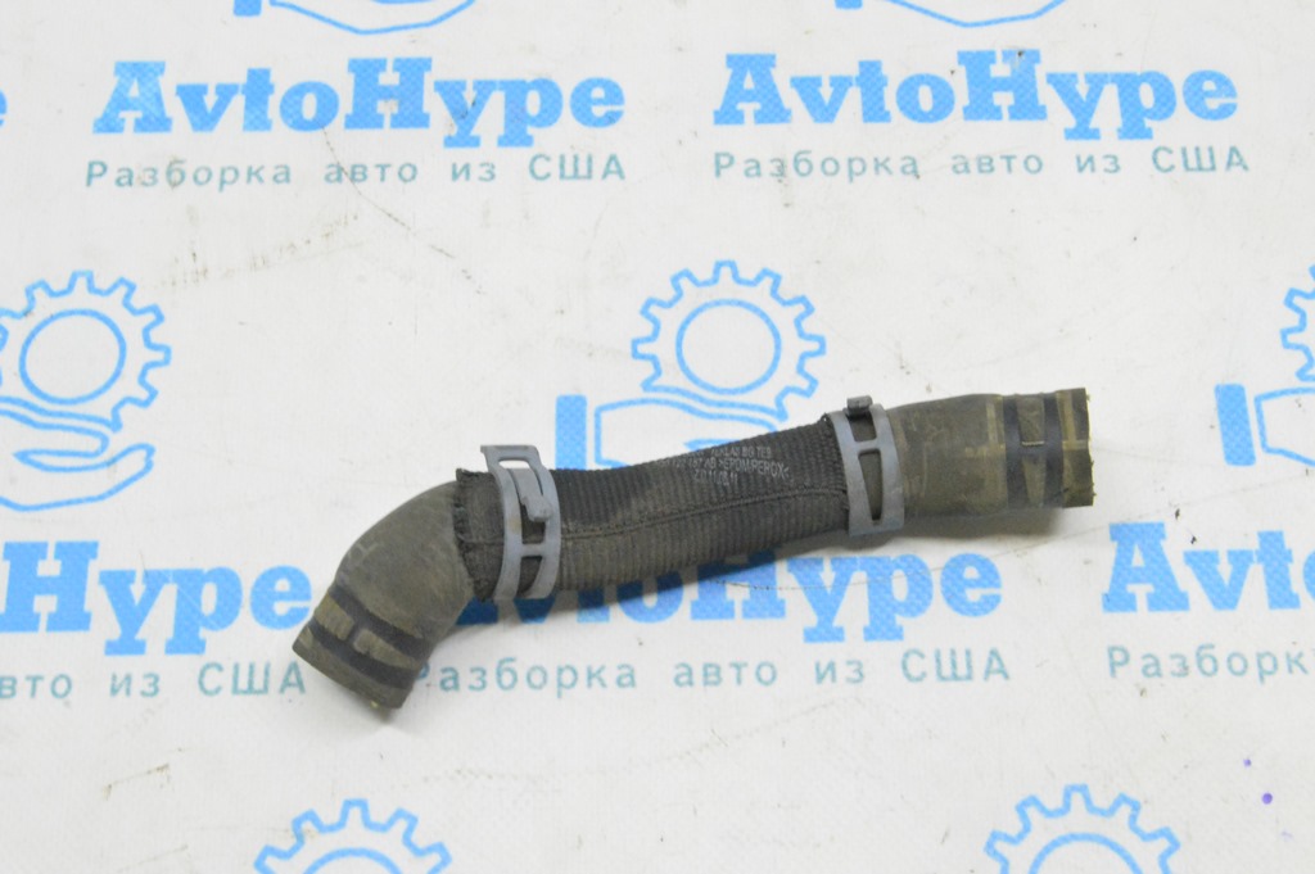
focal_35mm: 51
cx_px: 658
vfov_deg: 26.4
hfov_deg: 38.9
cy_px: 437
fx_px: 1861
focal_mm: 34
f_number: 20
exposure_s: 1/15
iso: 6400
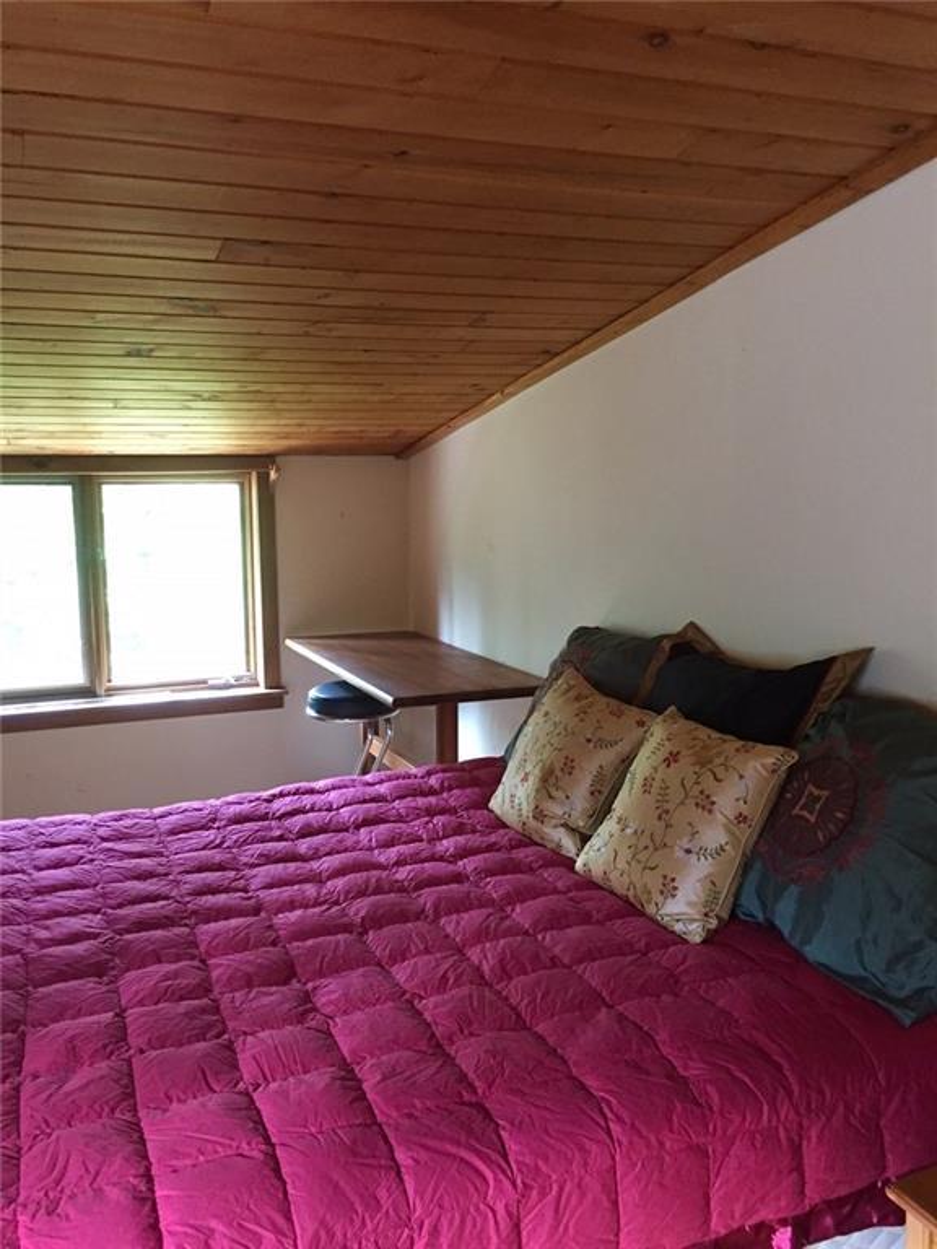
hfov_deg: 48.2
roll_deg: +0.6
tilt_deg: -7.0
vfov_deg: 61.7
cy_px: 624
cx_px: 468
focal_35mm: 29
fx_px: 1047
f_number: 2.2
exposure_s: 1/17
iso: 250
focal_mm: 4.15
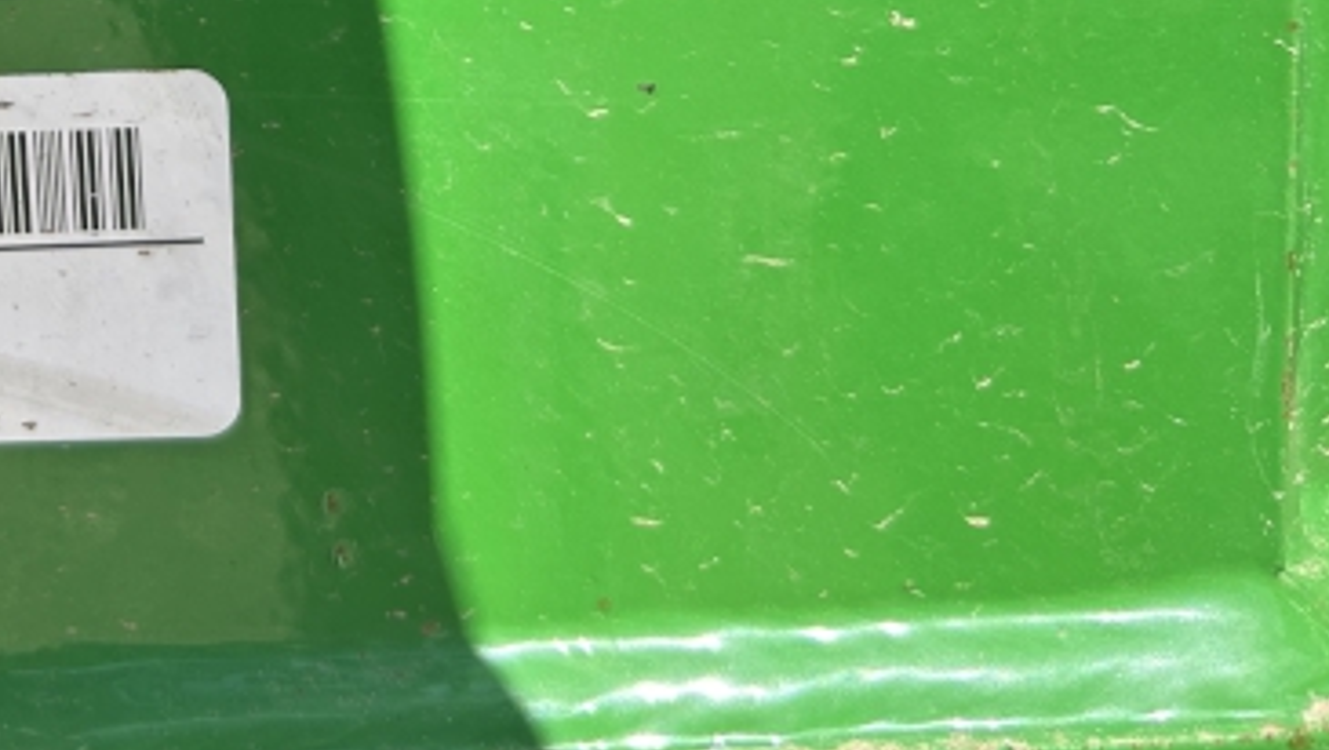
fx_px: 2187
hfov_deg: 31.1
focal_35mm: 62
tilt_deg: -13.5
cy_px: -324
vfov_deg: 17.7
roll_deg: +6.3
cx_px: -29
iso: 50
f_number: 1.5
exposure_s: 1/1171
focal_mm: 5.7
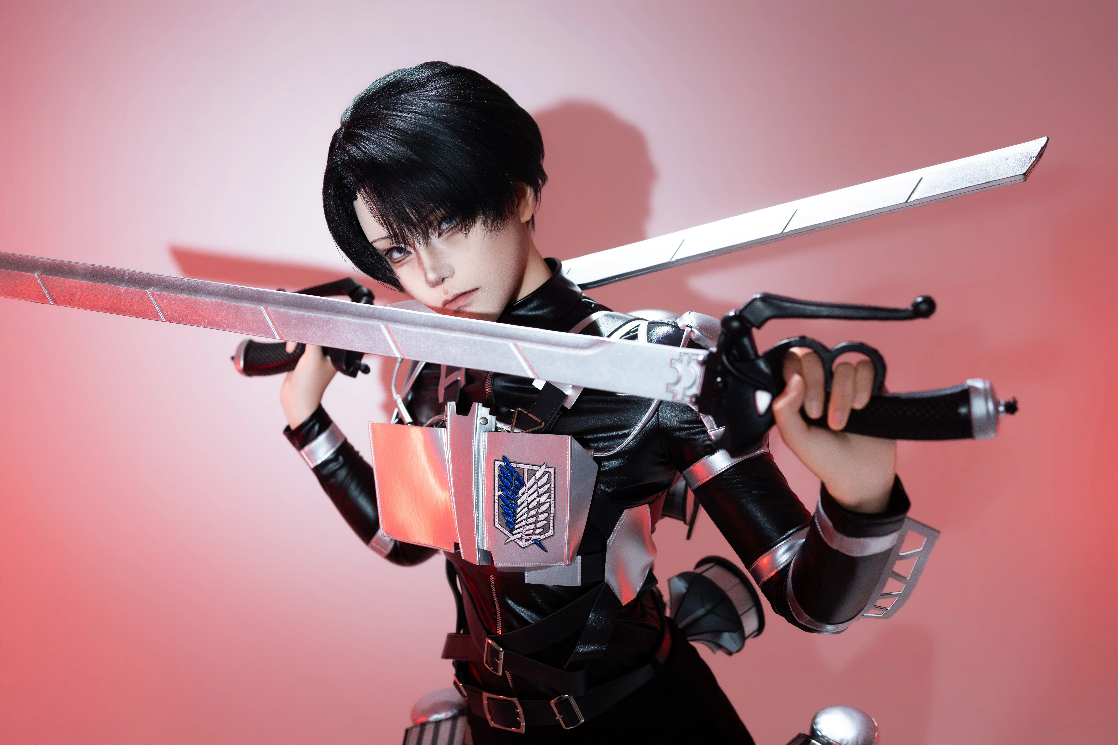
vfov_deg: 37.9
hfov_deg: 54.4
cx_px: 559
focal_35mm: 35
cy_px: 372
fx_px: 1087
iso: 800
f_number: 2.8
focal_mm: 35
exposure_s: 1/320
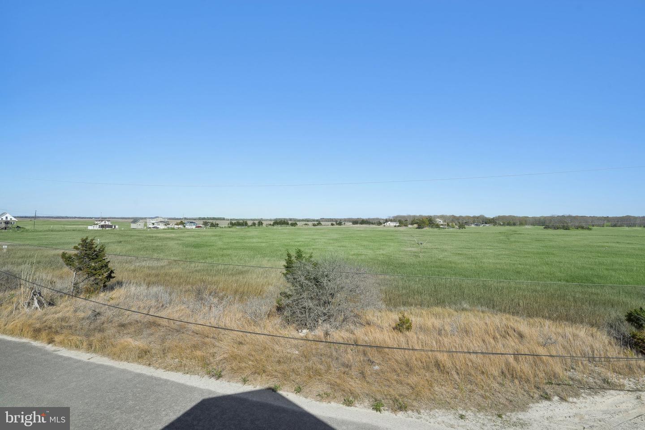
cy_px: 215
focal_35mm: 16
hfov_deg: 96.7
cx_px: 322
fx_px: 287
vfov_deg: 73.7
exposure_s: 1/400
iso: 100
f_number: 8
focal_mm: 16
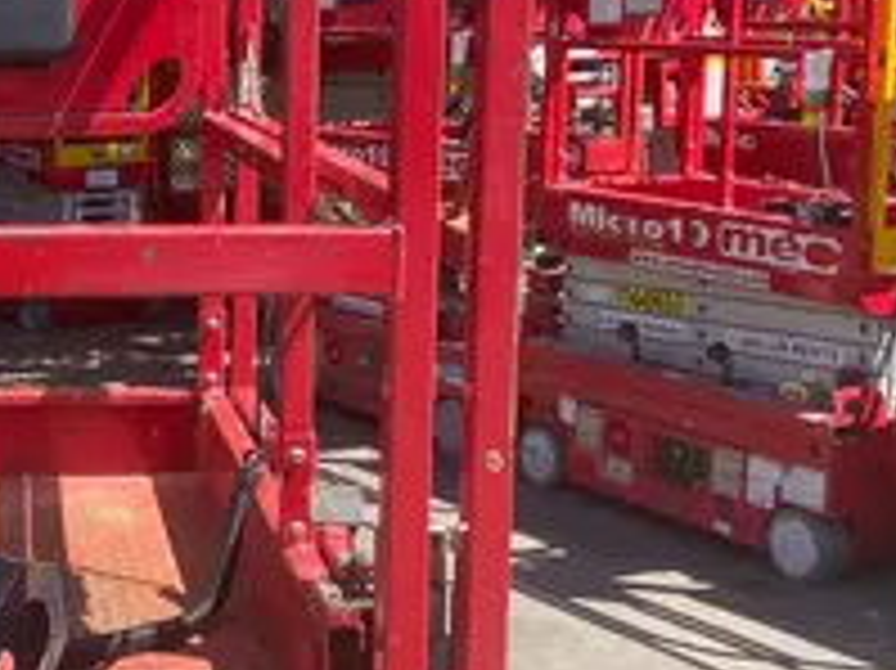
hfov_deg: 25.8
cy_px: 286
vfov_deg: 20.4
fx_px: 1863
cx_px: 27
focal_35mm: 72
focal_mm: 4.25
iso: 32
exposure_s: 1/1157
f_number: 1.8
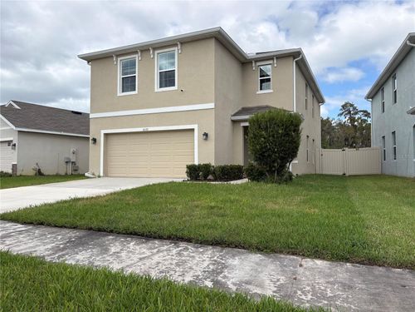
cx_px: 208
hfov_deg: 67.3
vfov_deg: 53.1
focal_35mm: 26
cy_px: 156
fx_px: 312
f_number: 1.6
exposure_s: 1/2639
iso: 50
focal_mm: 5.96
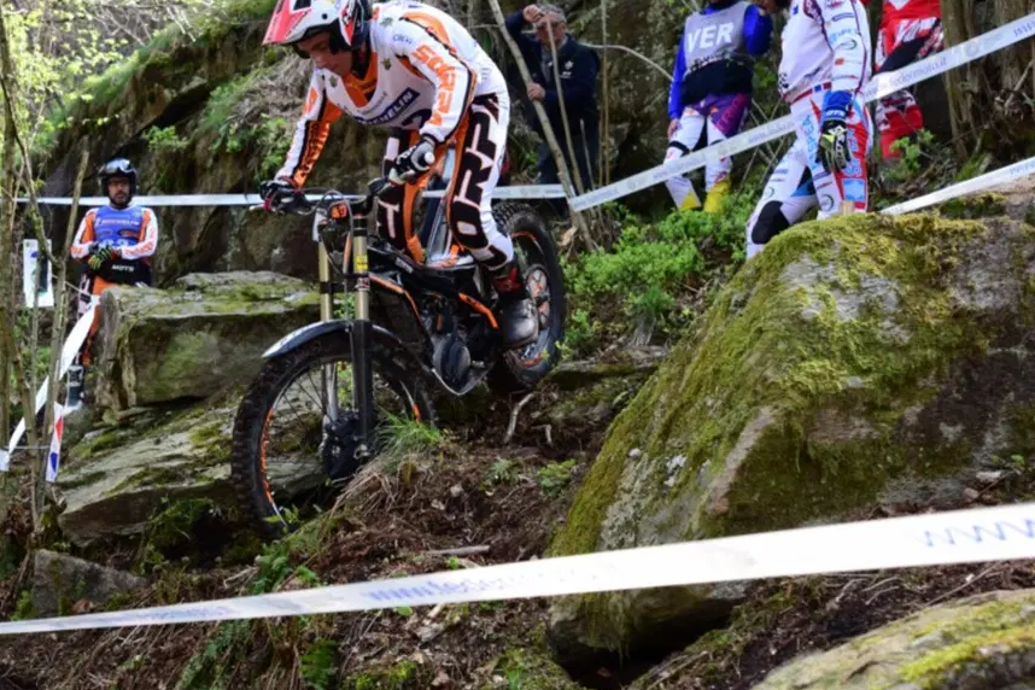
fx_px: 1409
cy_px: 318
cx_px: 324
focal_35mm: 49
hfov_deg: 39.7
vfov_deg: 27.5
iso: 640
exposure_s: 1/640
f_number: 4.5
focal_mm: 35
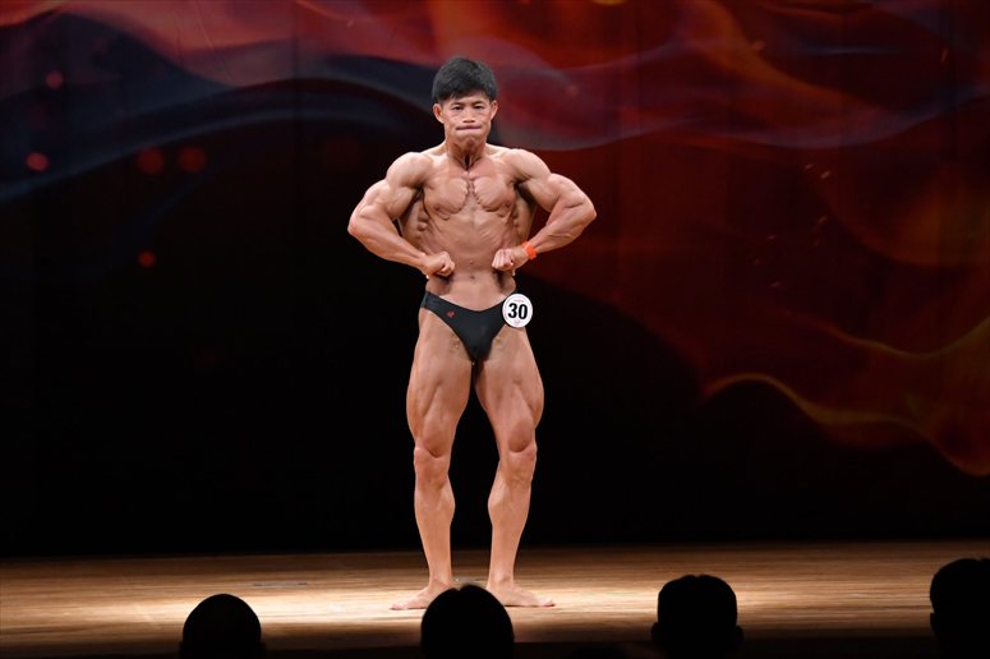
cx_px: 495
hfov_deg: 8.6
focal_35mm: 240
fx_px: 6597
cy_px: 330
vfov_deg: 5.7
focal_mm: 160
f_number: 5.6
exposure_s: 1/400
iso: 4000
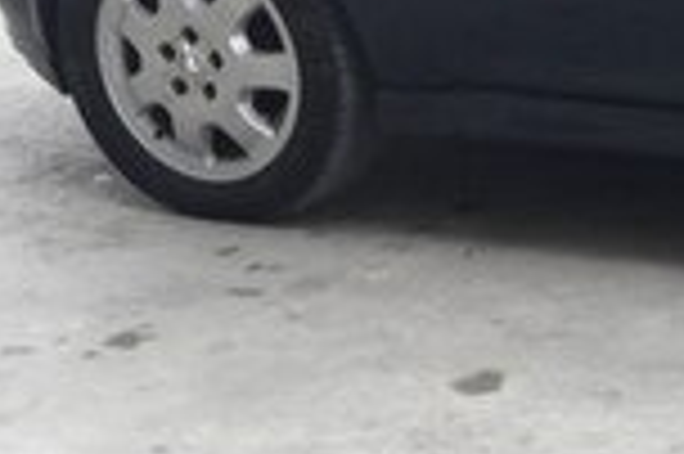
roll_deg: -1.3
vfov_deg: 10.4
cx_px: 1256
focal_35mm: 131
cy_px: 317
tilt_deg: -20.6
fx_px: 2486
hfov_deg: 13.8
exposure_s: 1/122
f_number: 2.2
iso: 32
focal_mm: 4.15
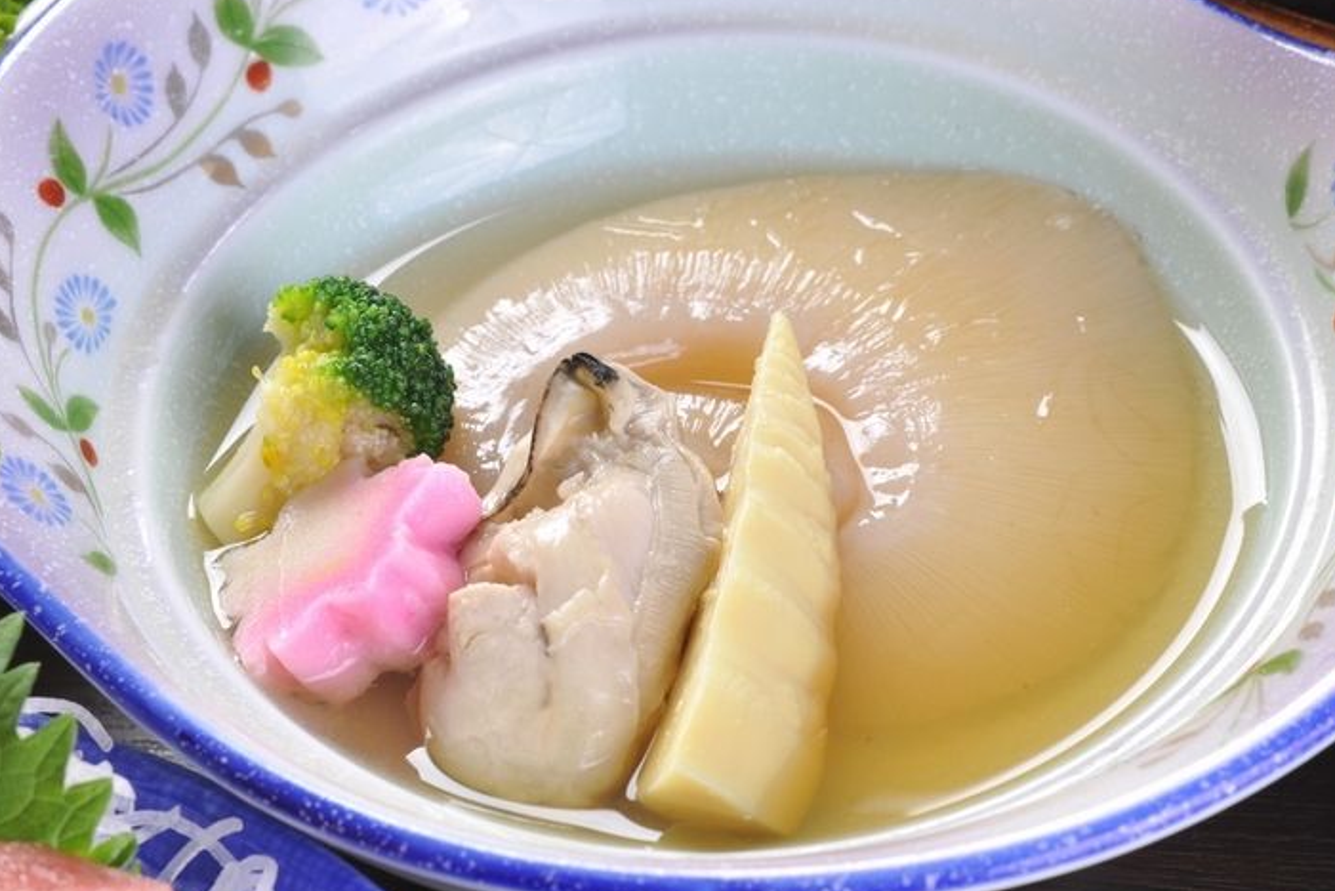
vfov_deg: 9.7
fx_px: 5267
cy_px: 429
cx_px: 735
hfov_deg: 14.4
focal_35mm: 142
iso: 320
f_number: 16
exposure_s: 1/125
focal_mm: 122
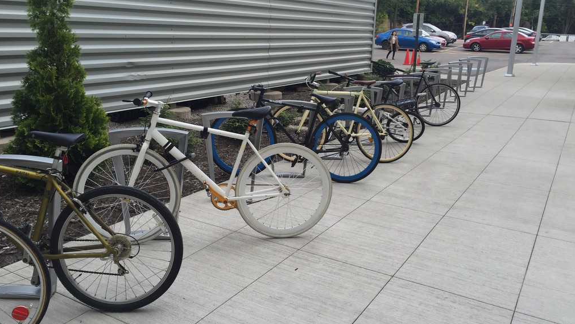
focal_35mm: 32
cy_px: 145
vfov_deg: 36.7
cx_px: 285
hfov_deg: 61.0
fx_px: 488
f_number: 2.2
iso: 32
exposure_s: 1/353
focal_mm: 4.15
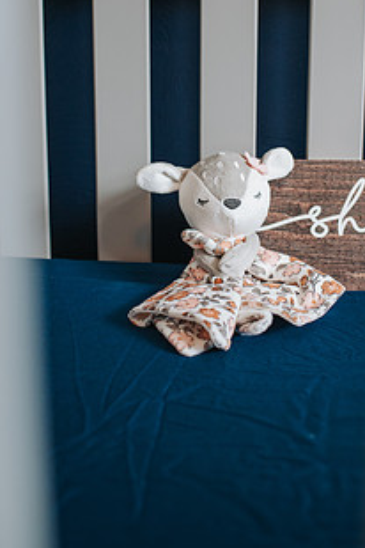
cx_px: 236
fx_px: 776
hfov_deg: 26.4
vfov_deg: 38.5
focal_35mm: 51
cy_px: 192
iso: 900
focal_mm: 35
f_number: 2.8
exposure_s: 1/250
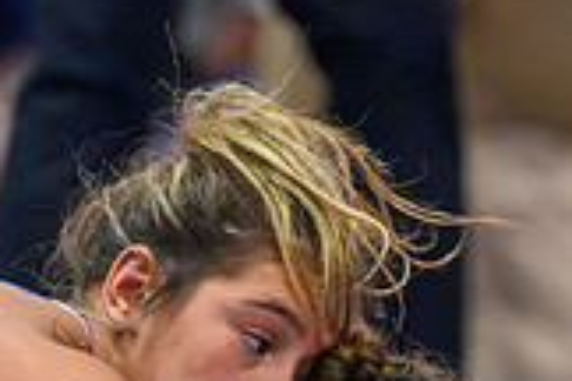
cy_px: 549
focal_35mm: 715
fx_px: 11360
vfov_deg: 1.9
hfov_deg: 2.9
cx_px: 64
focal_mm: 200
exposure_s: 1/800
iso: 18000
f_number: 2.8
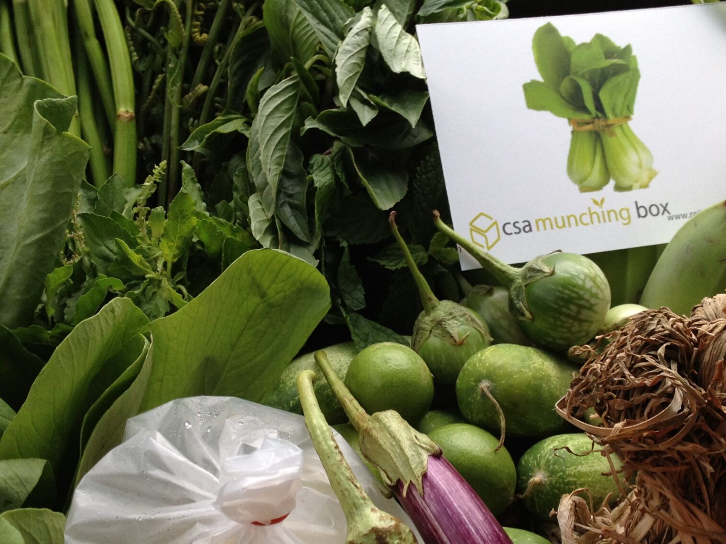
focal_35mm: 59
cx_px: 353
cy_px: 324
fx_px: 1237
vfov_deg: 24.8
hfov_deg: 32.7
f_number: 2.4
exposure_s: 1/60
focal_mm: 4.28
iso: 80
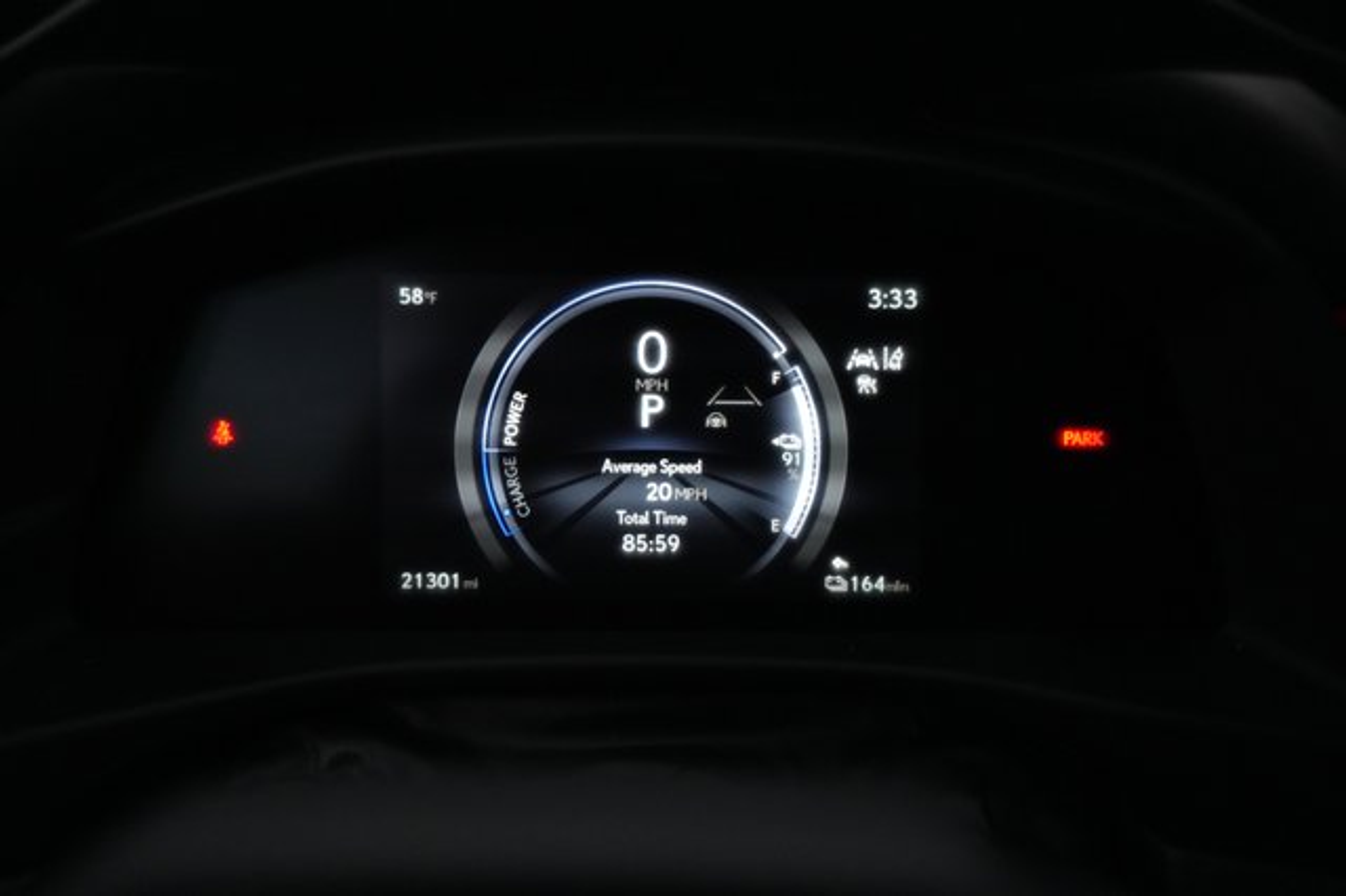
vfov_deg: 51.2
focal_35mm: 25
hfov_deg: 71.5
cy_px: 448
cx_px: 673
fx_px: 934
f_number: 2.8
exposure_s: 1/250
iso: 5000
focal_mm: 25
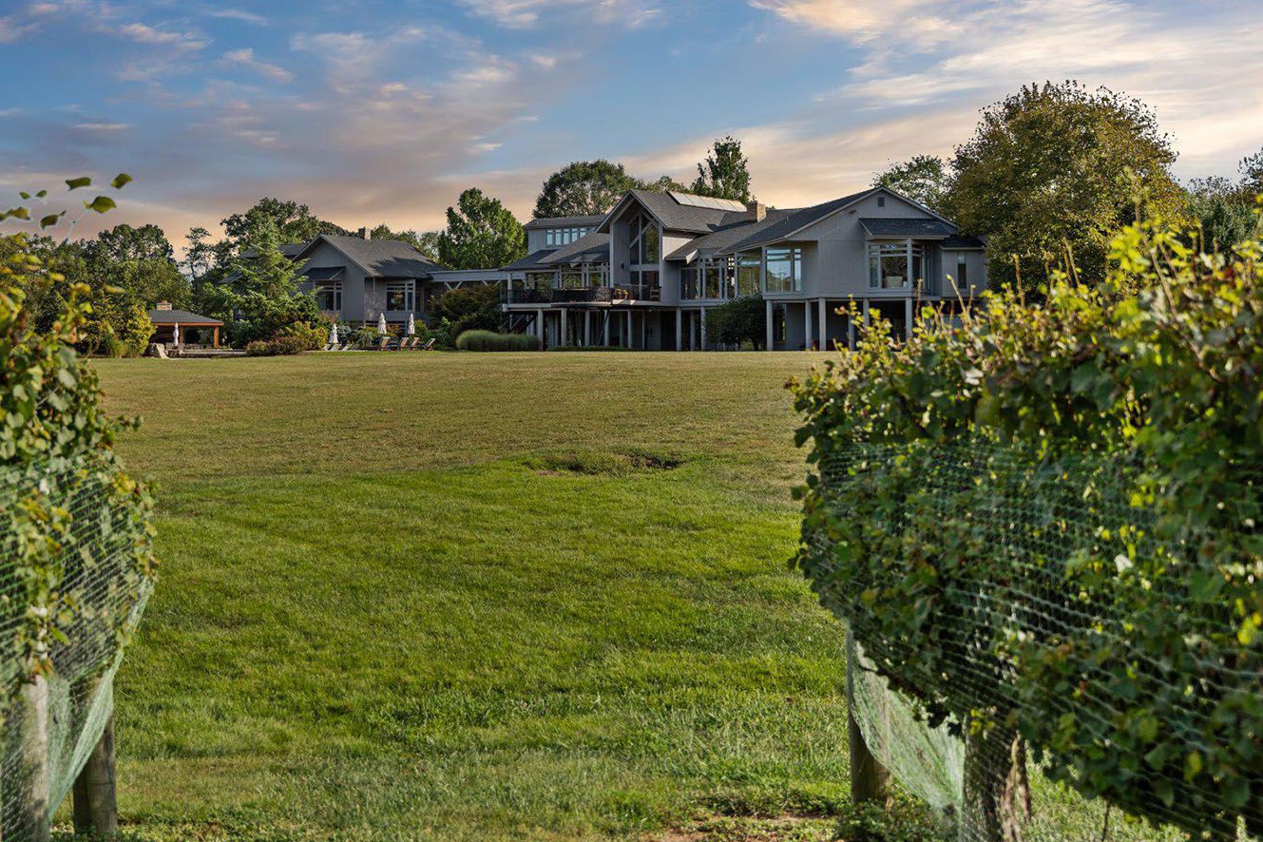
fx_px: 1473
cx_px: 540
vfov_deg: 31.8
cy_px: 350
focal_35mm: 42
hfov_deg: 46.3
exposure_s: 1/2000
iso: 100
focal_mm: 31
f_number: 2.8
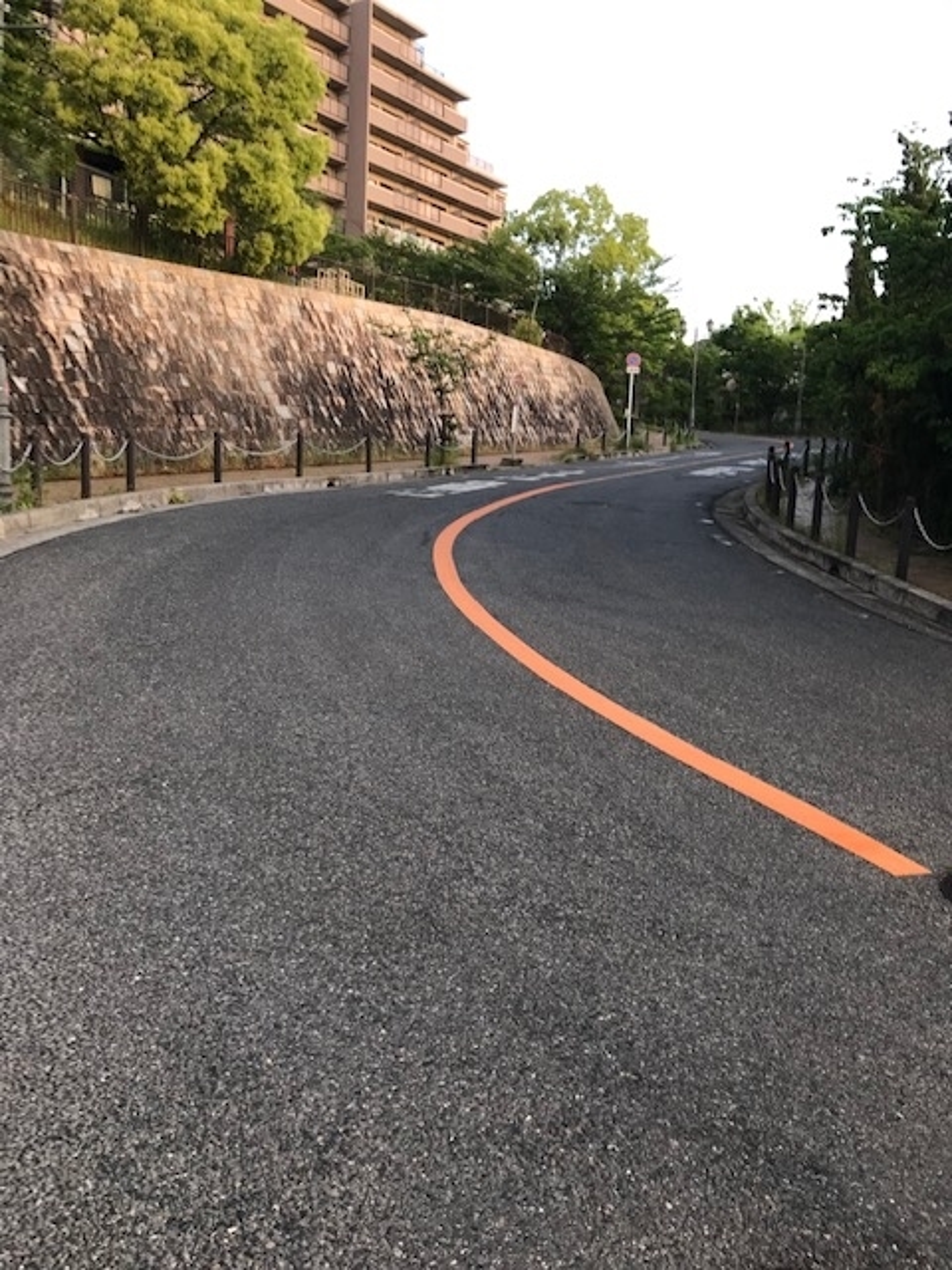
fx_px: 1027
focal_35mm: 28
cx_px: 476
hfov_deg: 49.7
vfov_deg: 63.4
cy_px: 635
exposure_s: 1/120
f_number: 1.8
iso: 25
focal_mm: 3.99
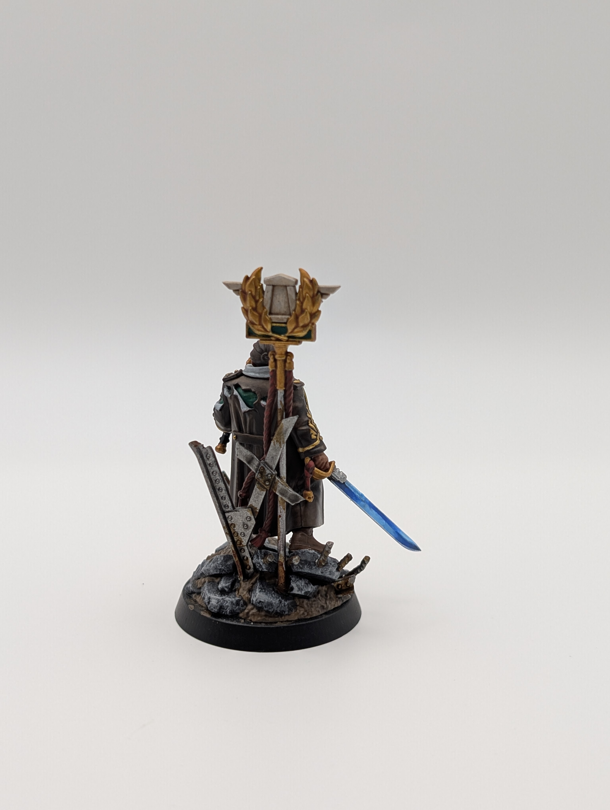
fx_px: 1148
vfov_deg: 38.9
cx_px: 305
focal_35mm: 49
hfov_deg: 29.7
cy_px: 405
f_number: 1.68
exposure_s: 1/95.1
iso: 41
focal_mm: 6.9
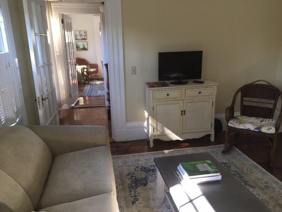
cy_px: 106
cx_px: 141
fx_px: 236
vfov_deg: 48.2
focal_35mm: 29
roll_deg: +0.0
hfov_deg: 61.7
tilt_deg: -15.1
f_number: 2.2
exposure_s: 1/30
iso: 40
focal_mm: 4.15
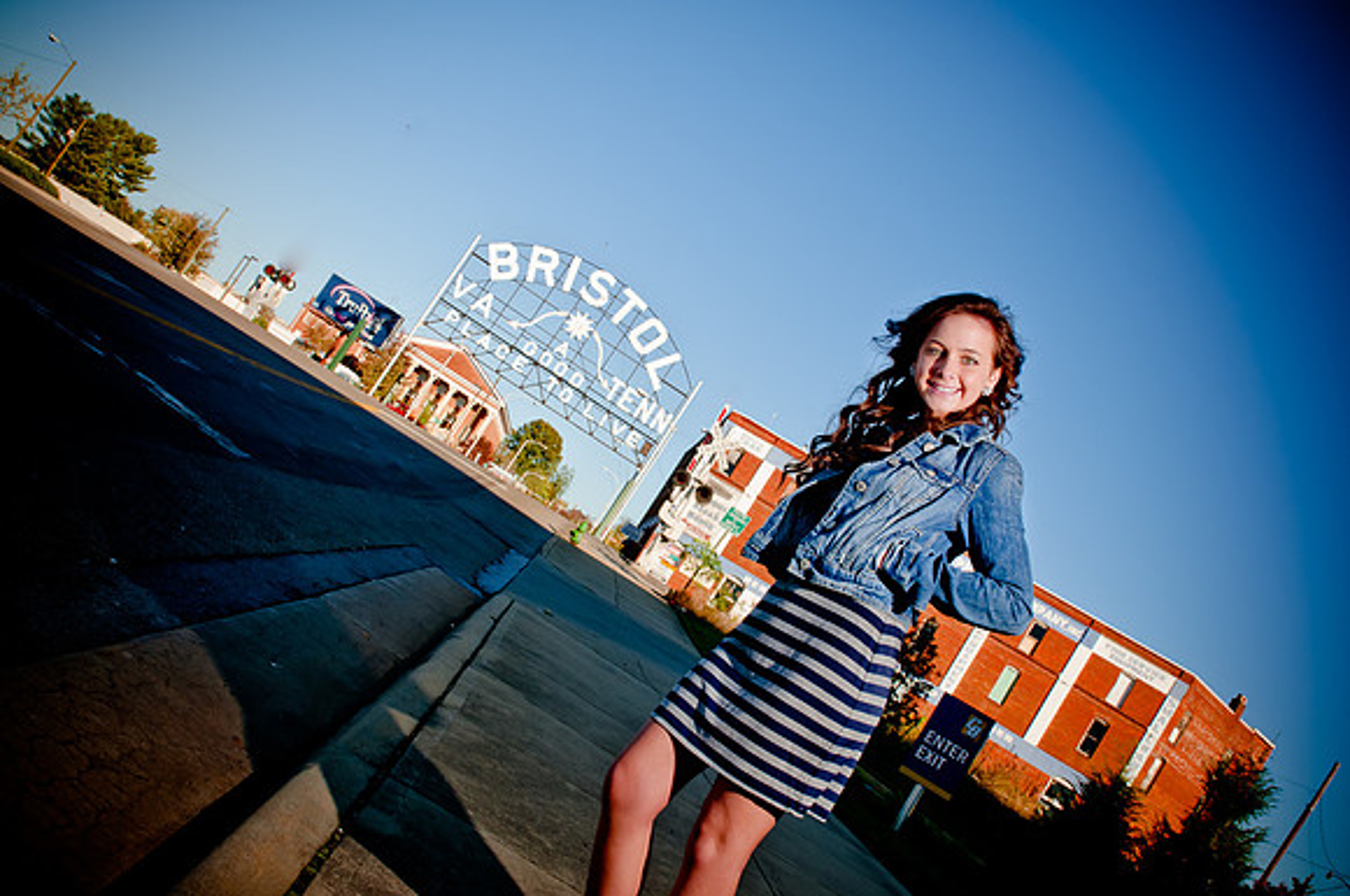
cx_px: 675
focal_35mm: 36
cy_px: 448
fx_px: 1348
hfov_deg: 53.2
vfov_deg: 36.8
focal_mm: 24
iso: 200
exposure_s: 1/100
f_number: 11
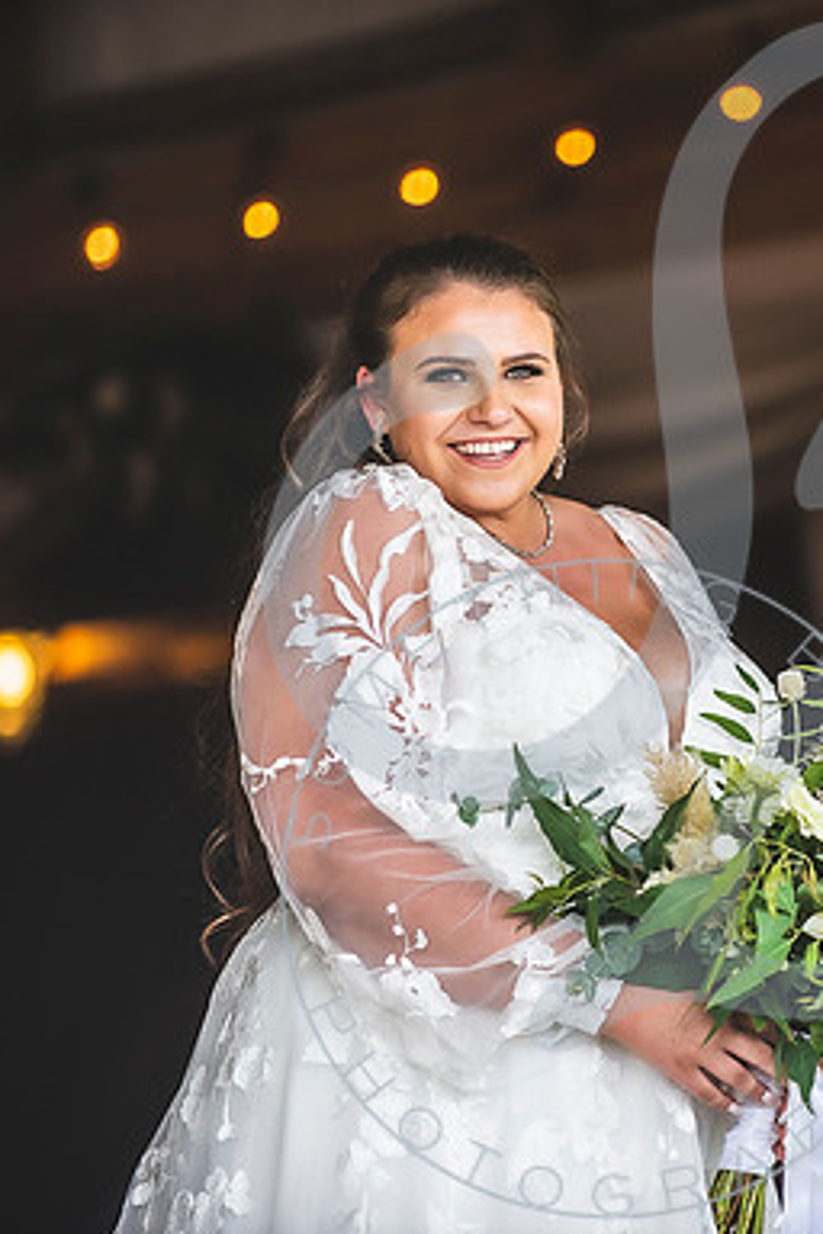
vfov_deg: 7.6
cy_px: 619
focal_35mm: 272
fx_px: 9327
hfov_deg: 5.0
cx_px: 772
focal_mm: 180
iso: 250
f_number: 2.8
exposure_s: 1/320
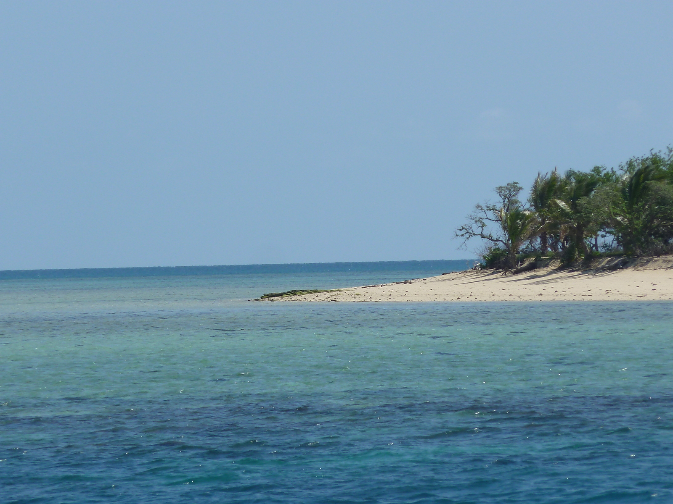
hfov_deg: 5.0
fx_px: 7757
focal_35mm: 399
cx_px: 336
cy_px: 252
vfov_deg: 3.7
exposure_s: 1/500
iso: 80
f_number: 5.6
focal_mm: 49.2
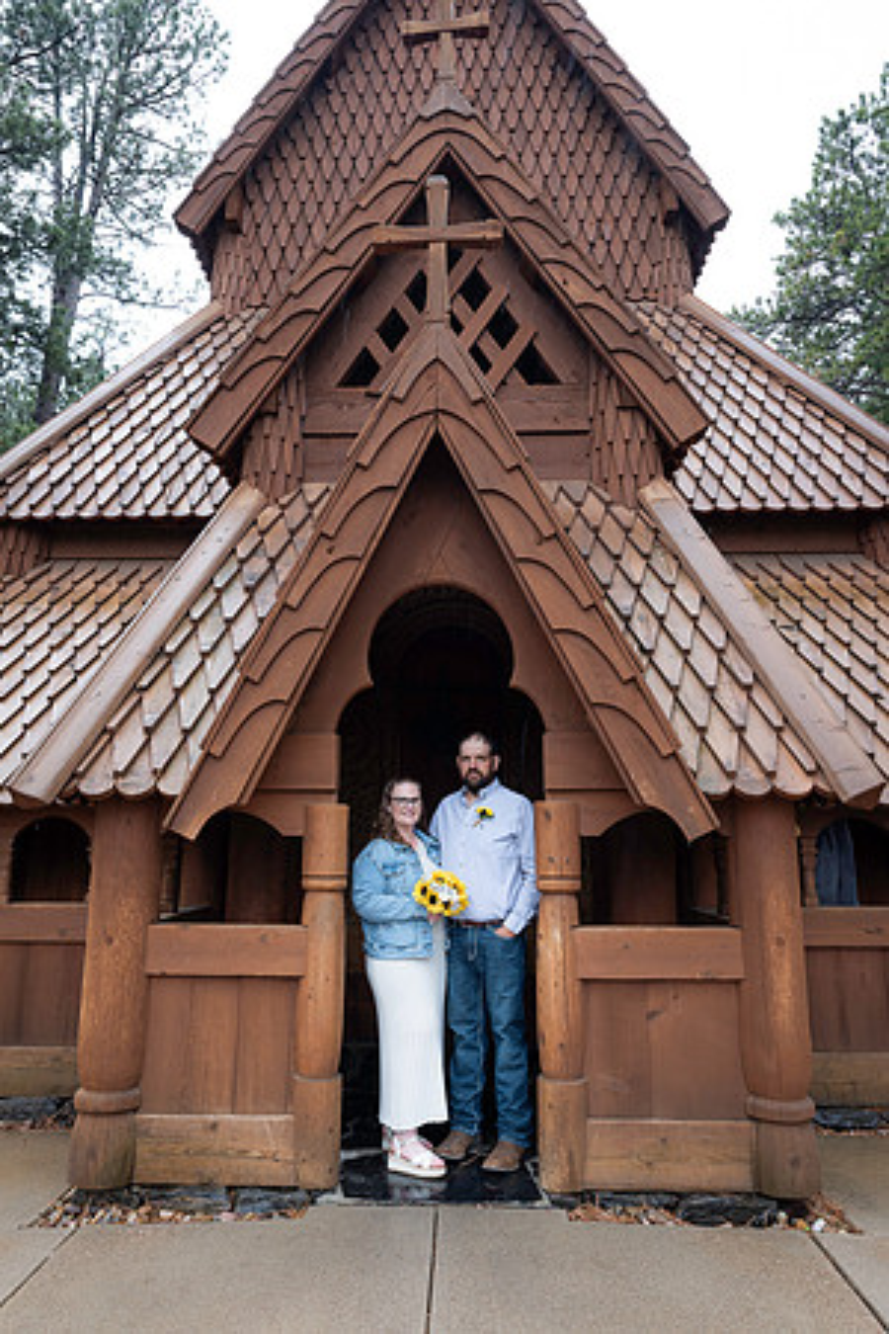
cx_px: 444
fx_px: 889
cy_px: 667
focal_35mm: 24
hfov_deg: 53.1
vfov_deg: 73.7
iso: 160
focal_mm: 24
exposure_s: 1/125
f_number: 5.6
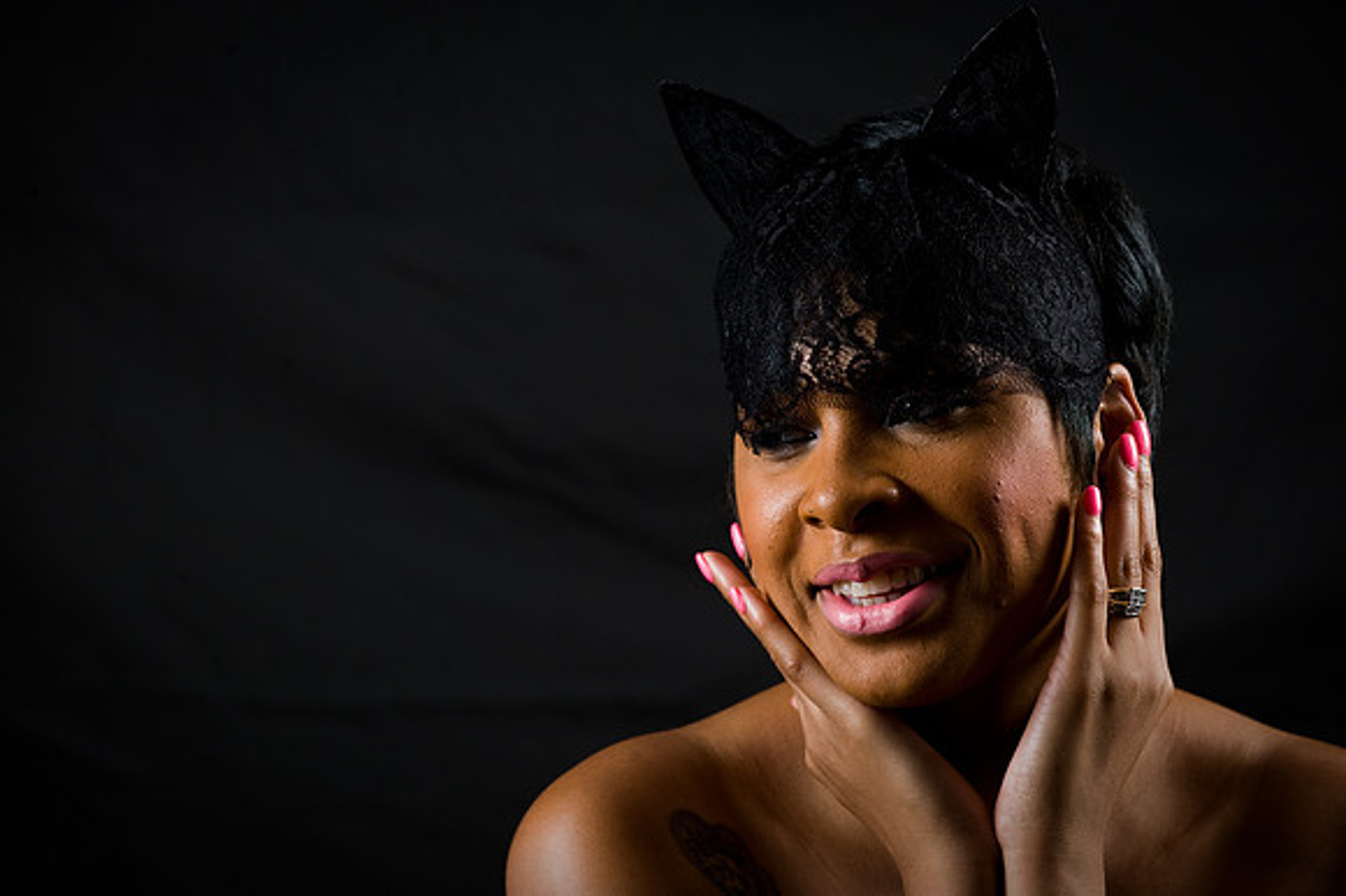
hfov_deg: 13.3
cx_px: 673
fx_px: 5792
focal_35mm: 155
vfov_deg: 8.8
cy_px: 448
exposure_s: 1/125
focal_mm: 155
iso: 200
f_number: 5.6
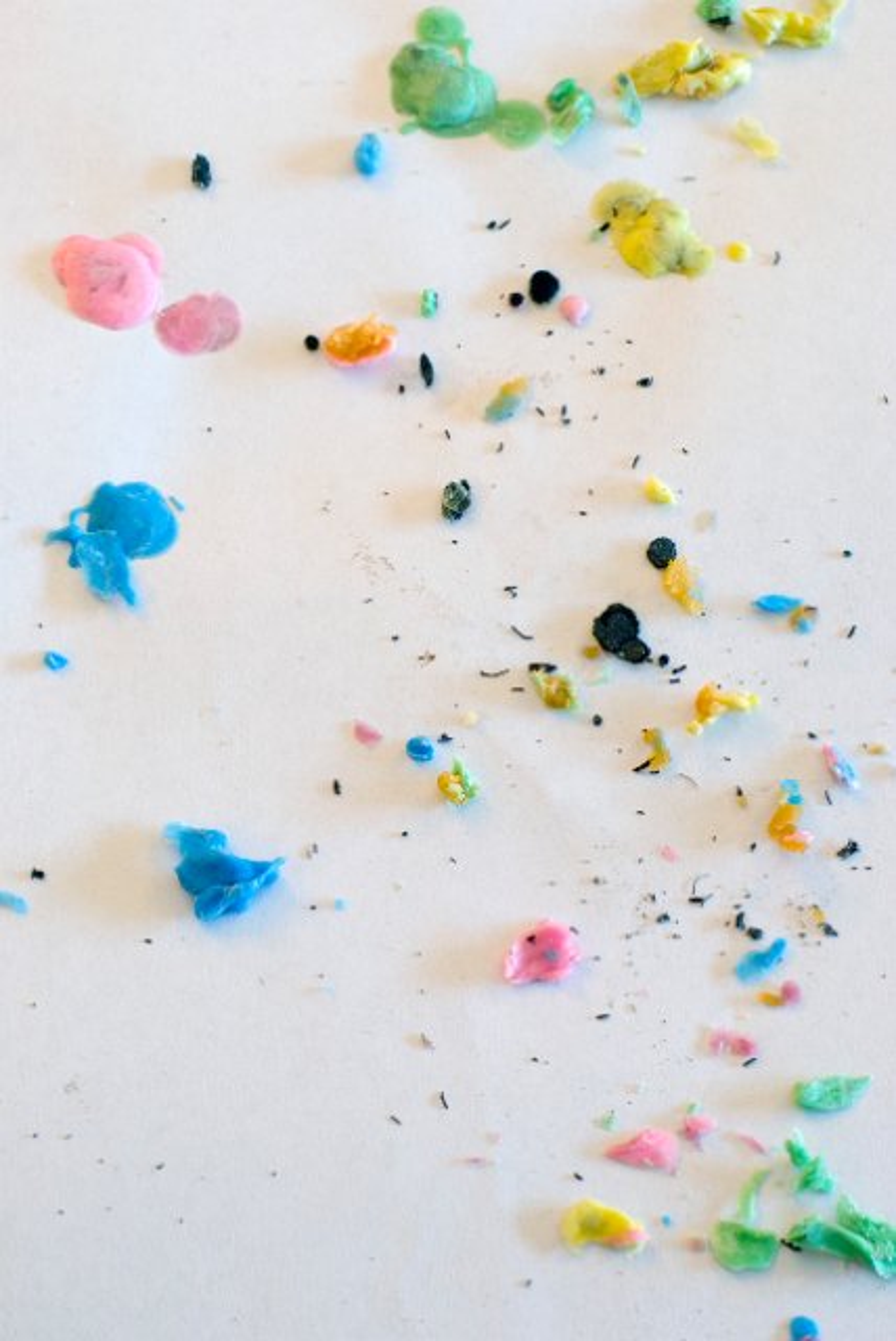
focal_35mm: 75
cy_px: 670
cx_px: 448
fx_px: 2794
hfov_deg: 18.2
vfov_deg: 27.0
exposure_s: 15
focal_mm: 50
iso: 100
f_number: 16
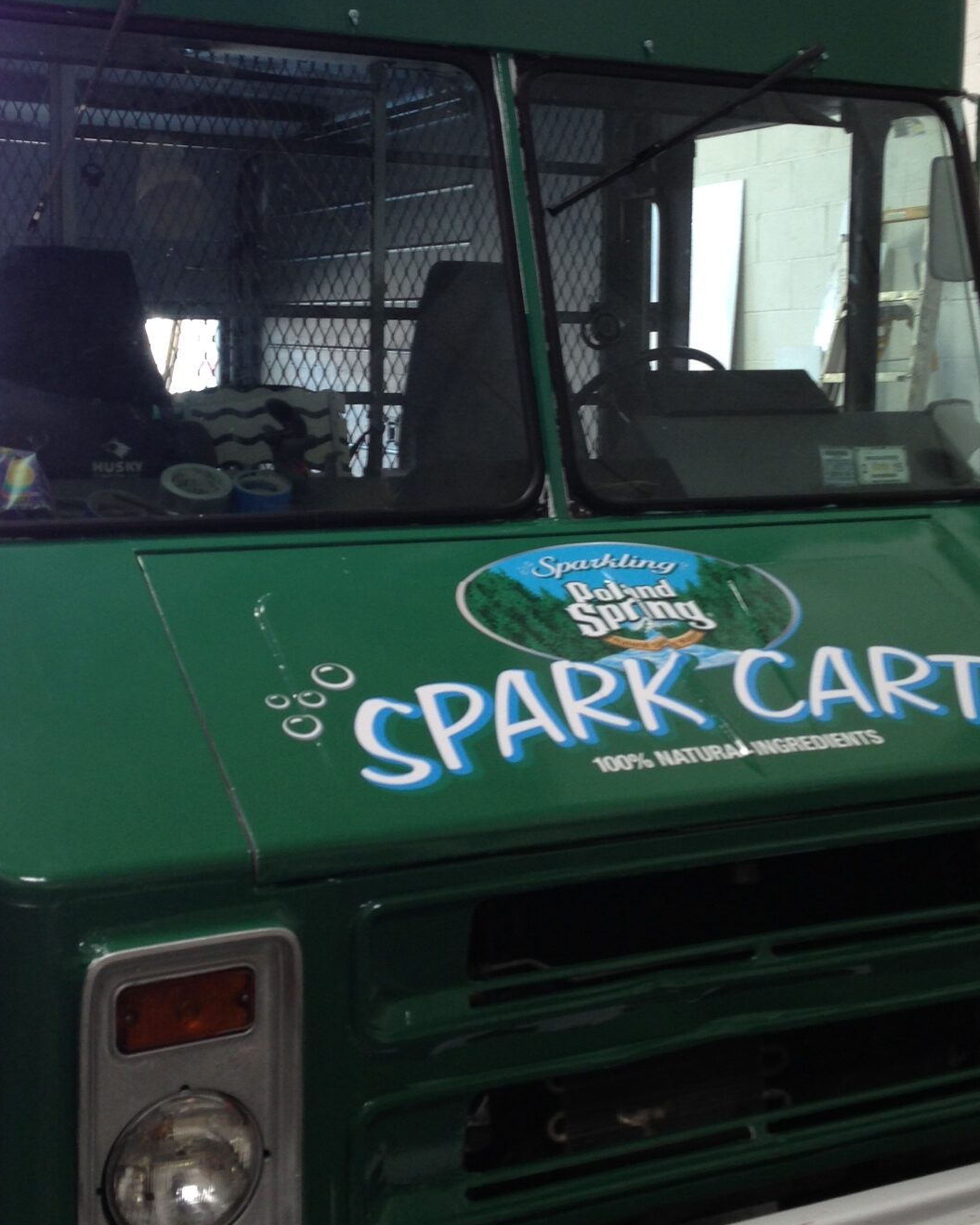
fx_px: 1813
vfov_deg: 37.2
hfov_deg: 30.2
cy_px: 484
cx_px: 512
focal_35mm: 50
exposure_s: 1/20
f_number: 2.4
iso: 64
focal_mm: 4.13
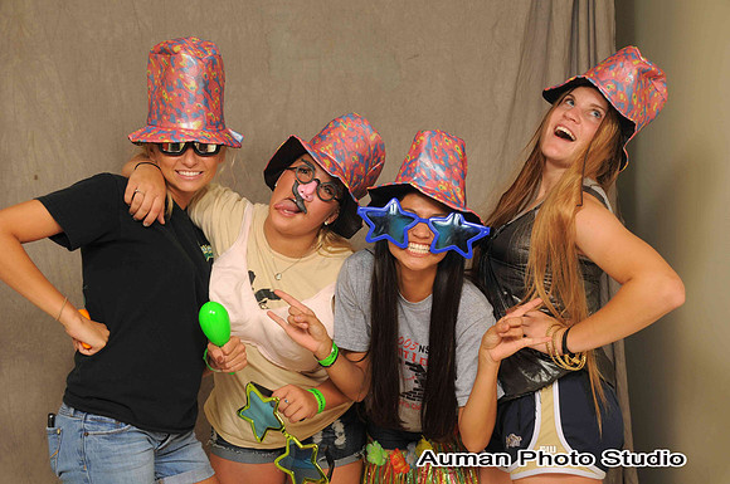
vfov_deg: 25.7
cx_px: 365
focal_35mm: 52
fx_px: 1063
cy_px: 242
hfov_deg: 37.9
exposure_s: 1/125
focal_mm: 35
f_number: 6.3
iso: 200
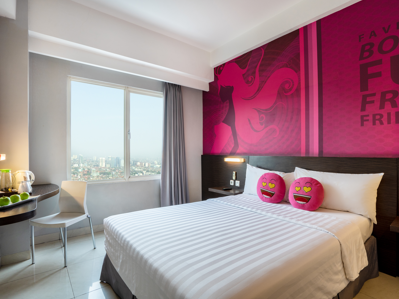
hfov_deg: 87.5
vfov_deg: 71.6
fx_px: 207
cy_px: 146
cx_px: 217
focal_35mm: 18
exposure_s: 1/5
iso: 200
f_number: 10
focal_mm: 16
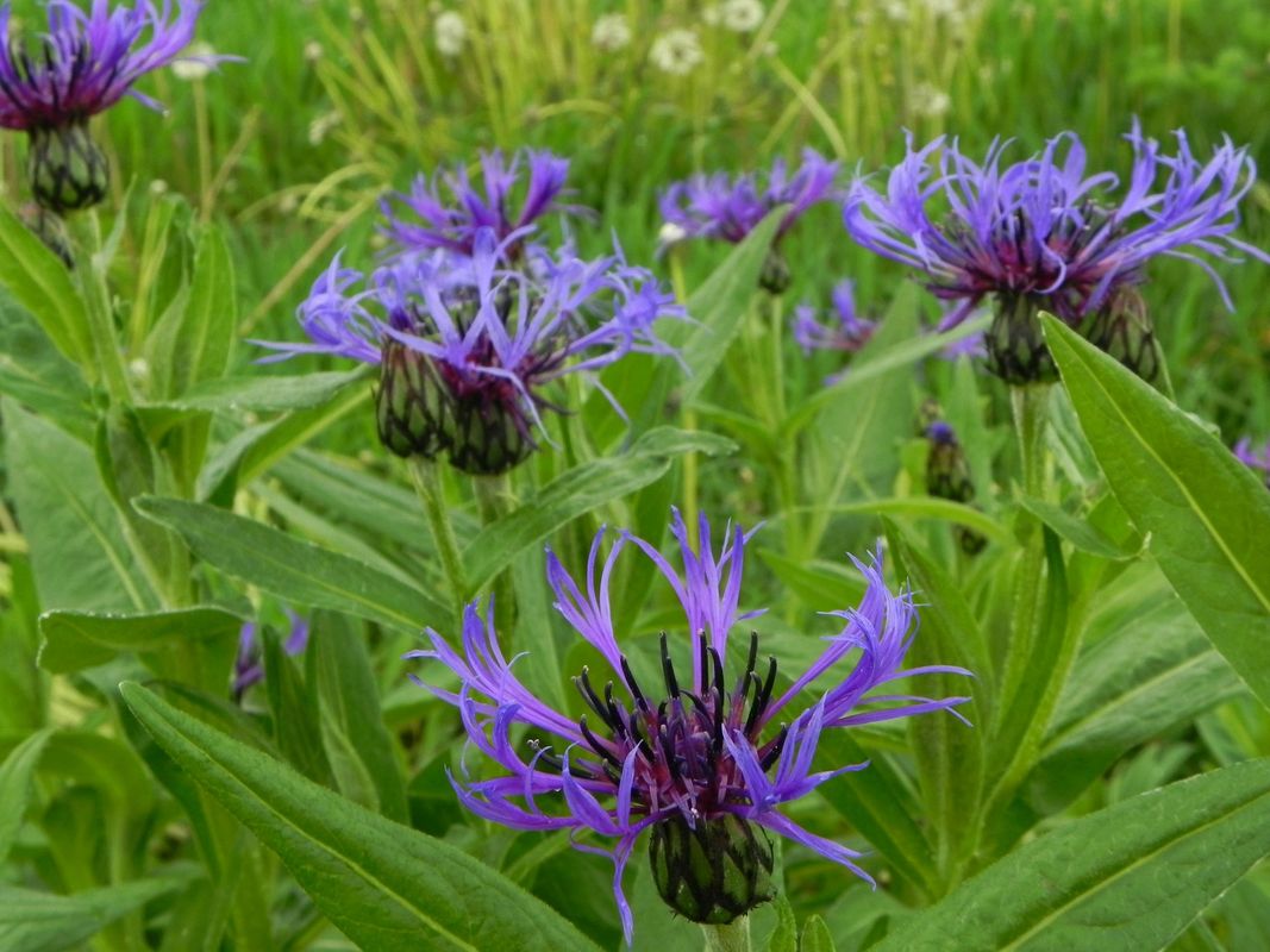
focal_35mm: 52
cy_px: 476
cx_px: 635
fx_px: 1908
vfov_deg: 28.0
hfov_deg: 36.8
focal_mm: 9.2
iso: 160
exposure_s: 1/125
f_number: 6.3
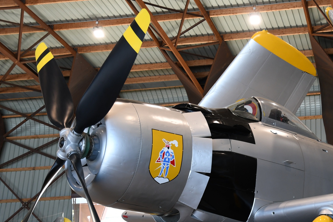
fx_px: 620
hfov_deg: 28.8
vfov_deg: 20.1
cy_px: 180
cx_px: 306
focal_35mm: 67
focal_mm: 24
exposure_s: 1/60
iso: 320
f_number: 4
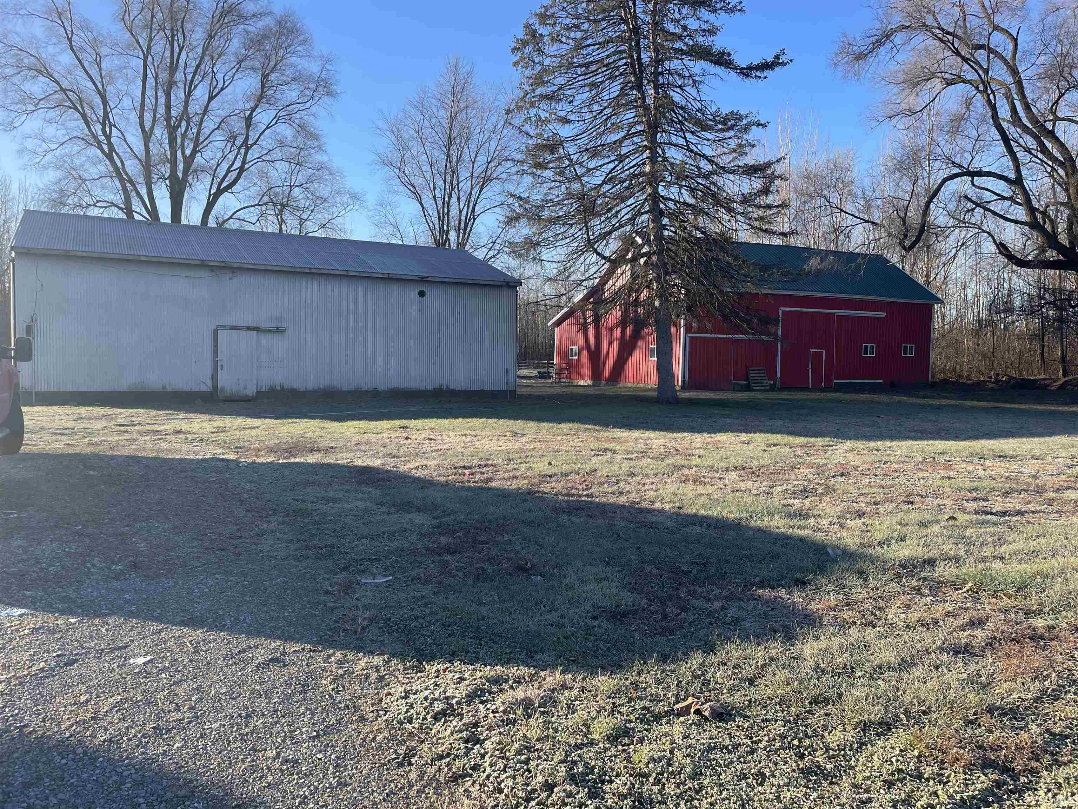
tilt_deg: -2.0
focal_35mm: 26
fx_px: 810
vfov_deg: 53.1
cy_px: 404
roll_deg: -0.8
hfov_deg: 67.3
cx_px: 539
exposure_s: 1/1595
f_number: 1.6
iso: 50
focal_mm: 4.2
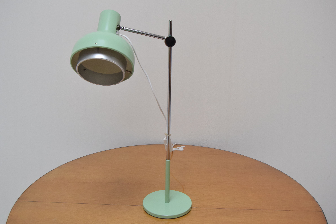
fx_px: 434
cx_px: 168
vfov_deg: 29.0
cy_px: 112
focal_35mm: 46
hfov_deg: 42.3
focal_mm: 31
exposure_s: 1/160
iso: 1600
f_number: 6.3
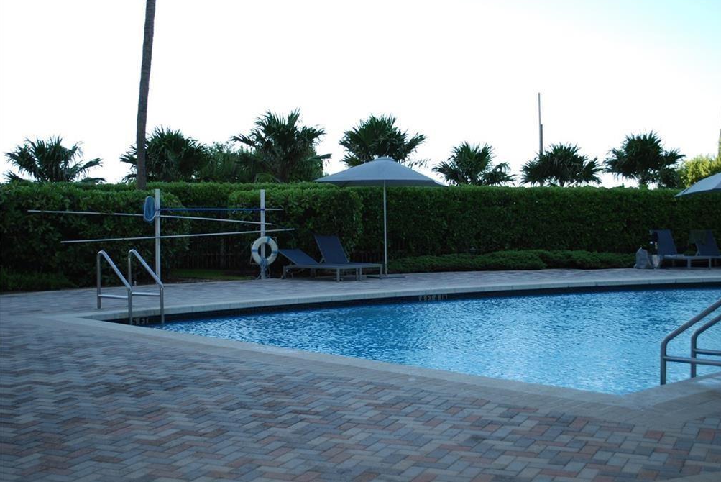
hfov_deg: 40.3
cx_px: 367
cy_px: 237
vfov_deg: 27.6
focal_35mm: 49
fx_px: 982
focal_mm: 32
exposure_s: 1/125
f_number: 4.8
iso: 100
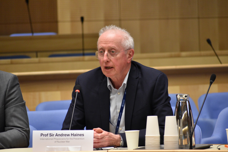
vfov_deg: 4.0
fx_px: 2185
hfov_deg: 6.0
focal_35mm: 345
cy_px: 76
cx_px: 114
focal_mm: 230
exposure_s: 1/50
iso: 2000
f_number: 5.6
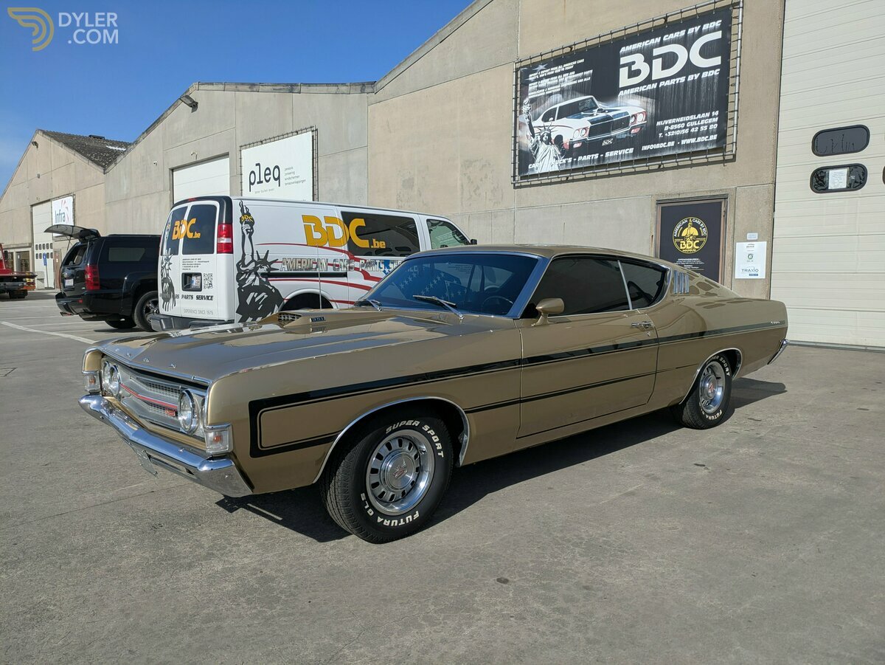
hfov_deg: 69.4
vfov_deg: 54.9
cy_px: 332
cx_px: 442
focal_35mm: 25
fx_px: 639
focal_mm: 5.43
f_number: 1.89
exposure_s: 1/3226
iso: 40
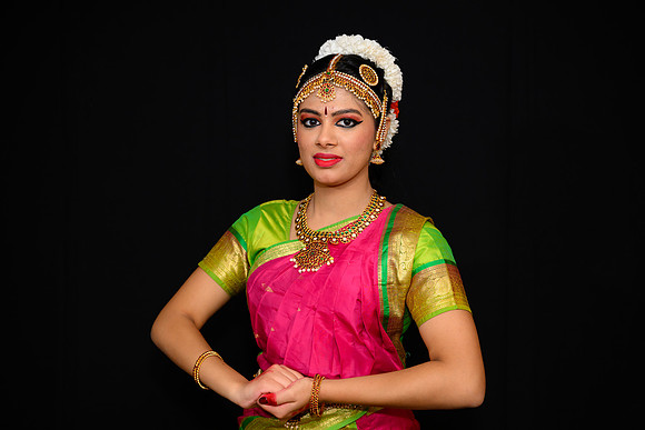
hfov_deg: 28.8
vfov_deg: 19.5
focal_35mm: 70
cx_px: 322
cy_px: 215
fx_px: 1254
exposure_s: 1/125
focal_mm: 70
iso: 800
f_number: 5
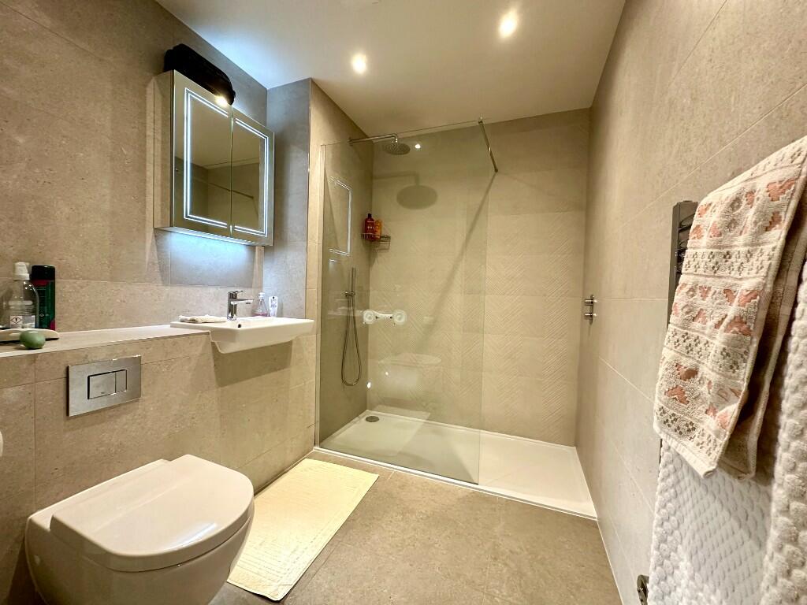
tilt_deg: -1.1
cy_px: 302
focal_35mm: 14
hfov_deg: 102.1
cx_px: 404
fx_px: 326
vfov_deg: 85.7
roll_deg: -1.4
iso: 400
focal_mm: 2.22
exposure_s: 1/100
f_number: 2.2
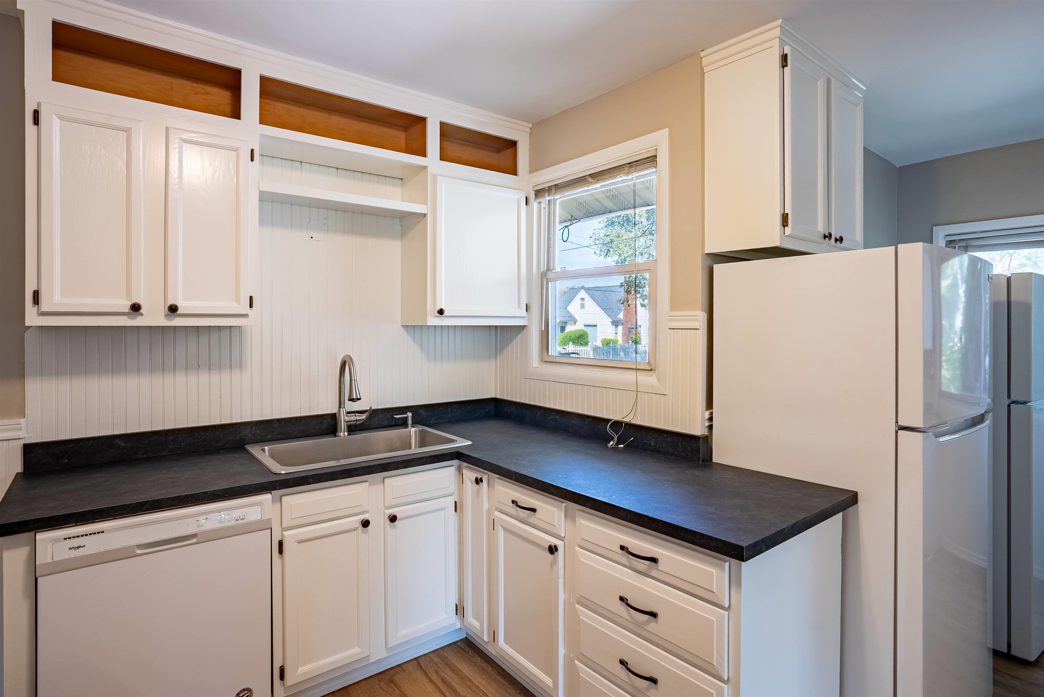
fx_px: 493
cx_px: 522
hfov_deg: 93.2
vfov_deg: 70.5
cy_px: 348
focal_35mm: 17
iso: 400
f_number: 8
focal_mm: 17
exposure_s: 1/250
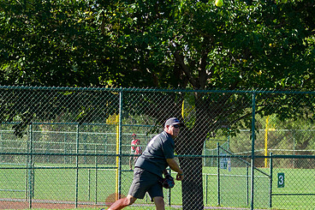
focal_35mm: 487
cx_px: 176
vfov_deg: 2.8
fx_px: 4259
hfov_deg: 4.2
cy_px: 154
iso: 400
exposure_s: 1/1250
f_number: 5.6
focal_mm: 125
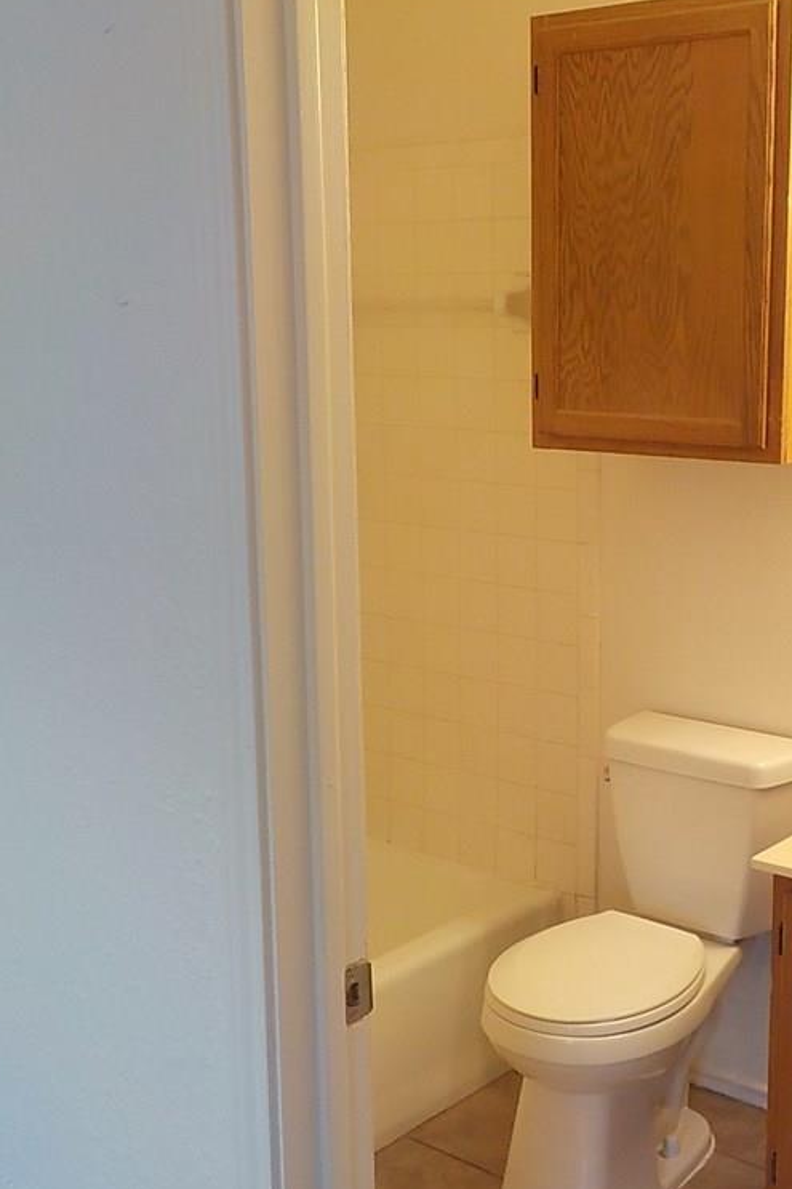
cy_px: 597
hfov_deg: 30.5
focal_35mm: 43
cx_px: 614
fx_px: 1420
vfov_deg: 45.4
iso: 220
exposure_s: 1/30
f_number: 3.3
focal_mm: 4.1
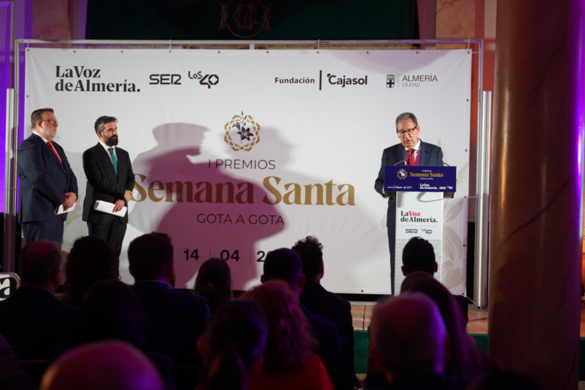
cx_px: 273
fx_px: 916
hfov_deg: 35.4
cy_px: 194
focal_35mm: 56
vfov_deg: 24.1
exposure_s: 1/200
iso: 1250
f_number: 2.8
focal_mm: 52.3
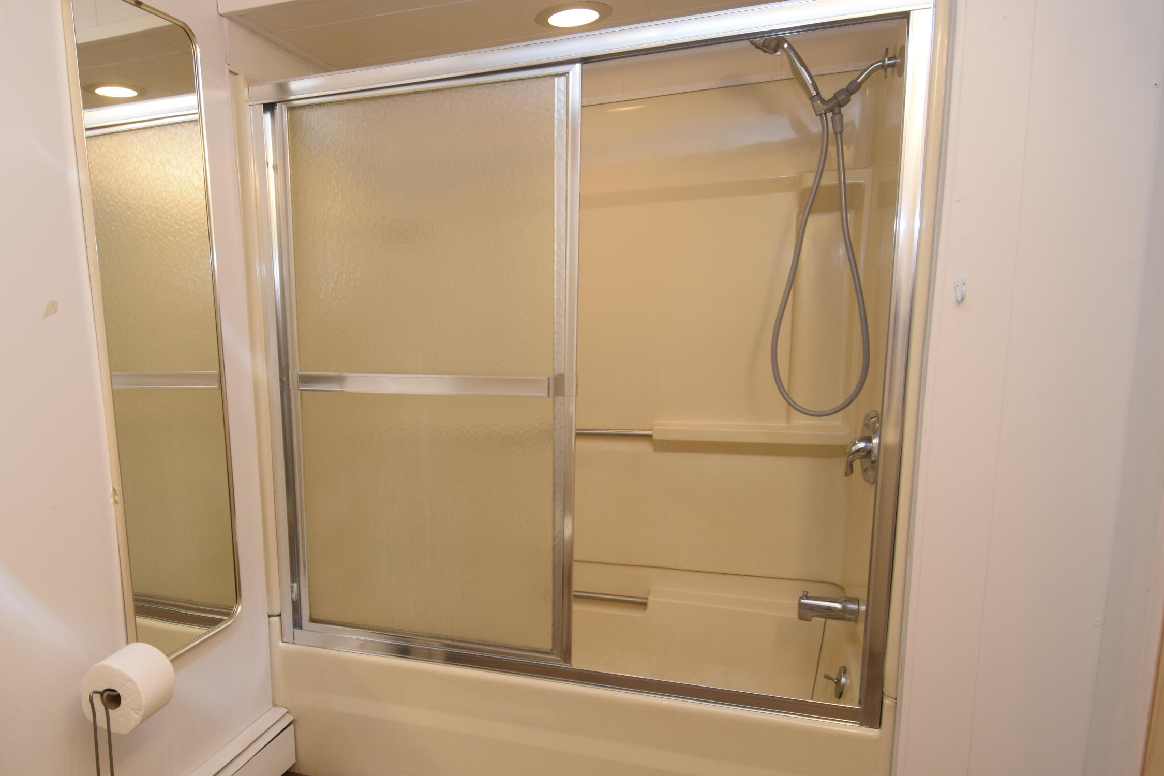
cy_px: 467
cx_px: 426
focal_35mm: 24
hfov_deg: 72.3
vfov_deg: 52.8
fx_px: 776
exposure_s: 1/125
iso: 640
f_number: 5.6
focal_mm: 12
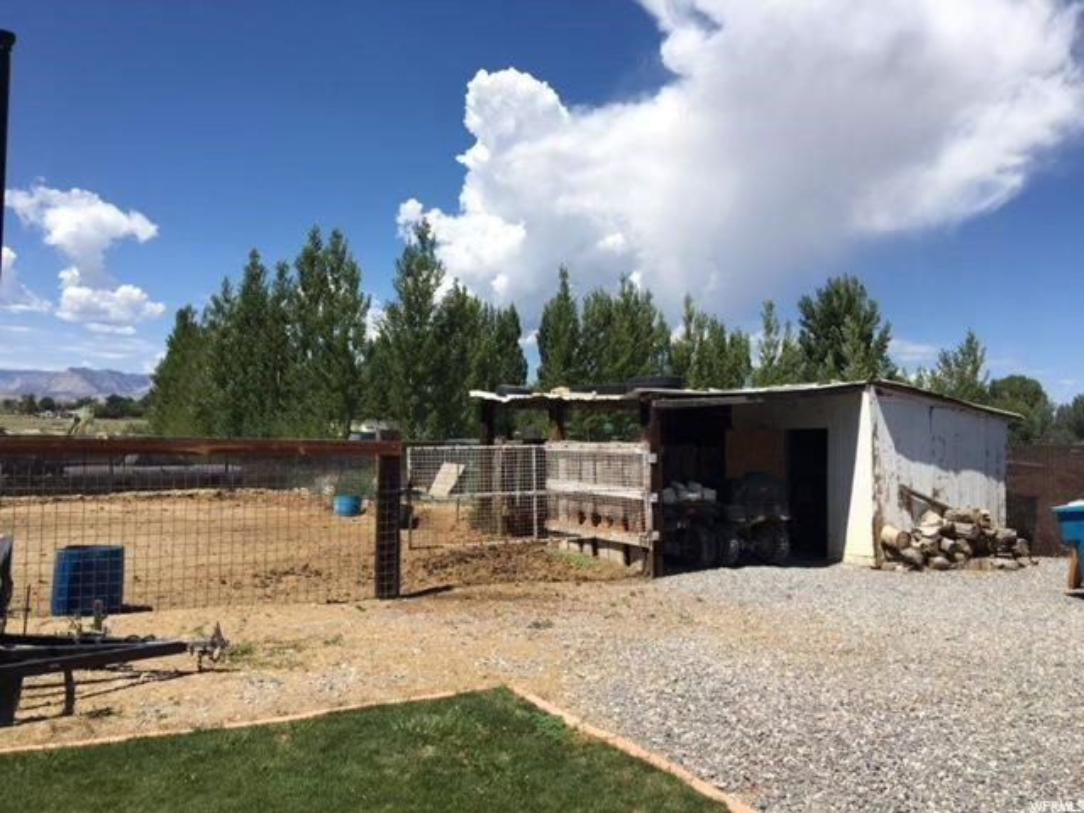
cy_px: 406
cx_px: 542
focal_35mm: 29
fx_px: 908
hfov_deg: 61.7
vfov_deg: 48.2
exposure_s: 1/2262
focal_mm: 4.15
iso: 25
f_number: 2.2
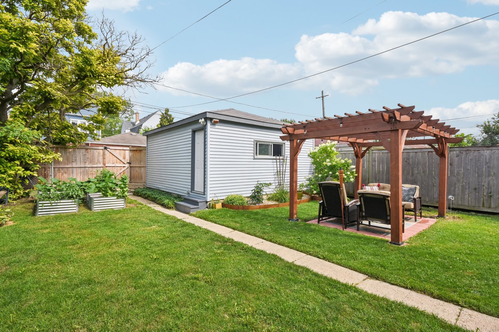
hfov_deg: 92.4
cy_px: 166
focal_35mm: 17
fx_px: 239
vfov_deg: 69.7
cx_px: 250
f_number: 8
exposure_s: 1/1000
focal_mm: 11.5
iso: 400
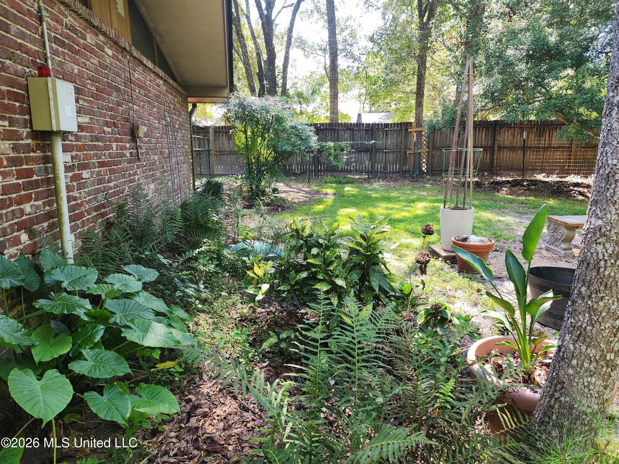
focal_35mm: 23
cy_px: 232
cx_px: 310
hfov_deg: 73.9
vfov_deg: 58.9
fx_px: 411
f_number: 1.8
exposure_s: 1/180
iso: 80
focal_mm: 6.4
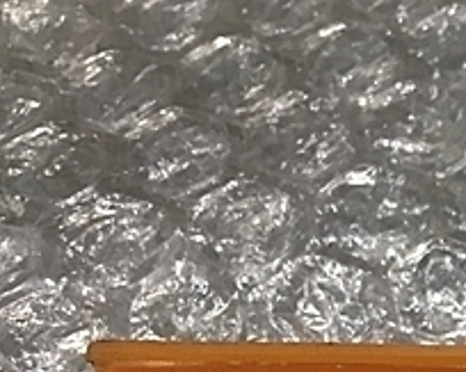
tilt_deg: -61.2
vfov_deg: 16.2
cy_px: 507
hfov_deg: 19.4
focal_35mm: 89
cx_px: 644
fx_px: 1227
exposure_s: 1/30
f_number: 2.2
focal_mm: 4.15
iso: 50
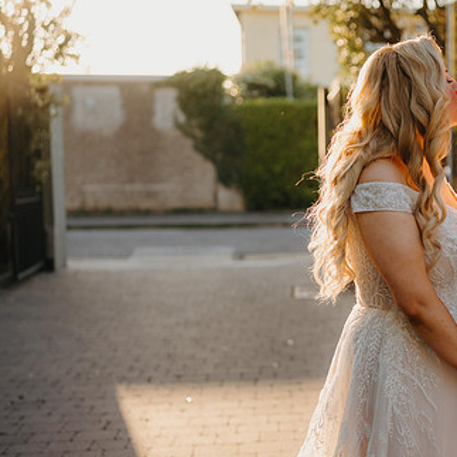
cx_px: 484
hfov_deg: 24.9
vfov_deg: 26.5
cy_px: 238
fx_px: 971
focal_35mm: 65
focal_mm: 35
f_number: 1.6
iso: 100
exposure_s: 1/1600
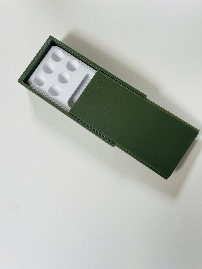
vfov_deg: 67.3
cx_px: 101
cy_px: 134
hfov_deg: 53.1
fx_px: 202
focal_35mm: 26
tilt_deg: -80.1
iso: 64
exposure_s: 1/121
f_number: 1.6
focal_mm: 4.2
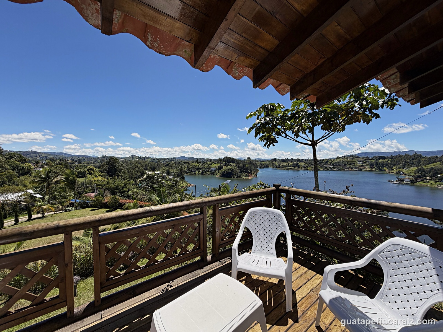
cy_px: 166
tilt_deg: -2.1
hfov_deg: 102.1
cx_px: 222
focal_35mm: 14
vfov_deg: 85.7
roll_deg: +0.5
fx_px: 179
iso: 20
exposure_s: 1/1189
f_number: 2.2
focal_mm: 2.22
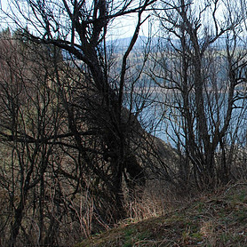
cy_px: 90
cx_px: 254
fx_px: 387
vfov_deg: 35.1
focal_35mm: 48
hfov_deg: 32.2
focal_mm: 18
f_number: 5
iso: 200
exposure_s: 1/400
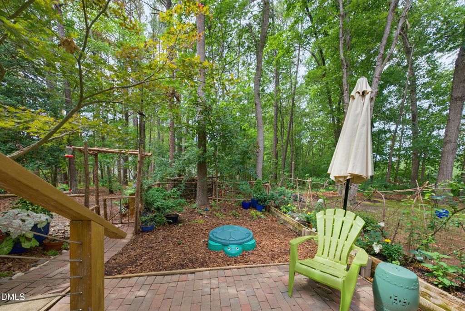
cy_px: 156
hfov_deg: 112.6
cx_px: 232
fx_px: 155
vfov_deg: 90.1
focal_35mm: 12
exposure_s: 1/30
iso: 400
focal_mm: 12
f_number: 7.1
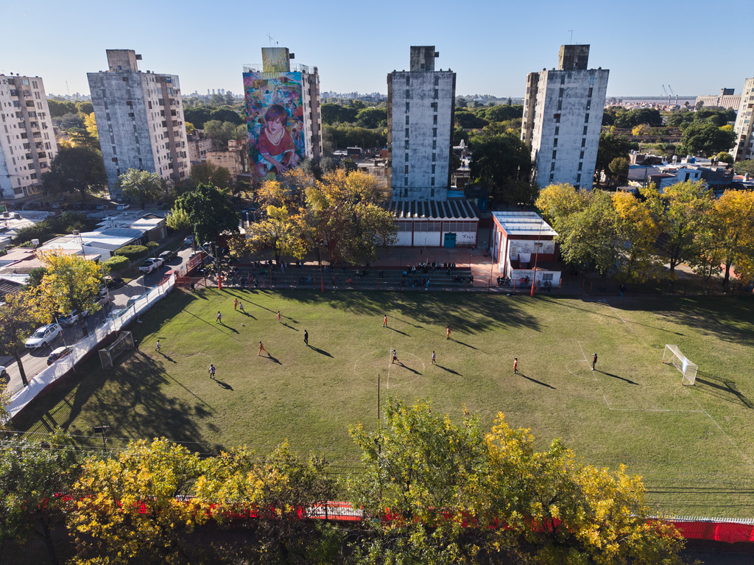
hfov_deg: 71.6
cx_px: 377
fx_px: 523
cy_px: 282
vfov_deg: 56.8
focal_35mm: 24
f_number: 1.8
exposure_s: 1/2500
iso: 100
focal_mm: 8.7
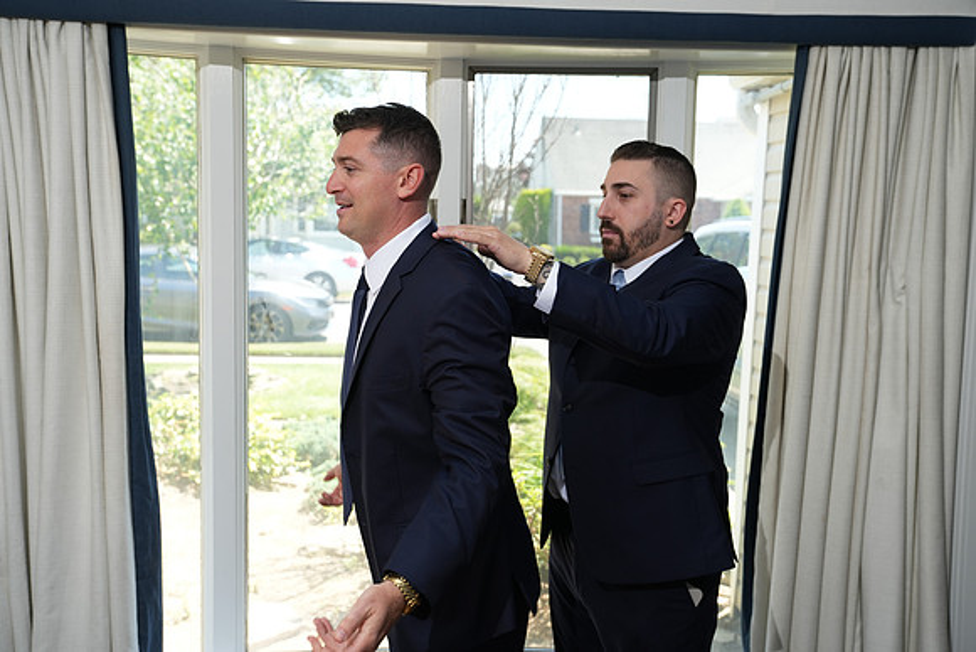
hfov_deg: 51.9
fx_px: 1003
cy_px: 326
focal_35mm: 37
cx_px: 488
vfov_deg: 36.0
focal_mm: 37
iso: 250
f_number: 4
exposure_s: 1/200
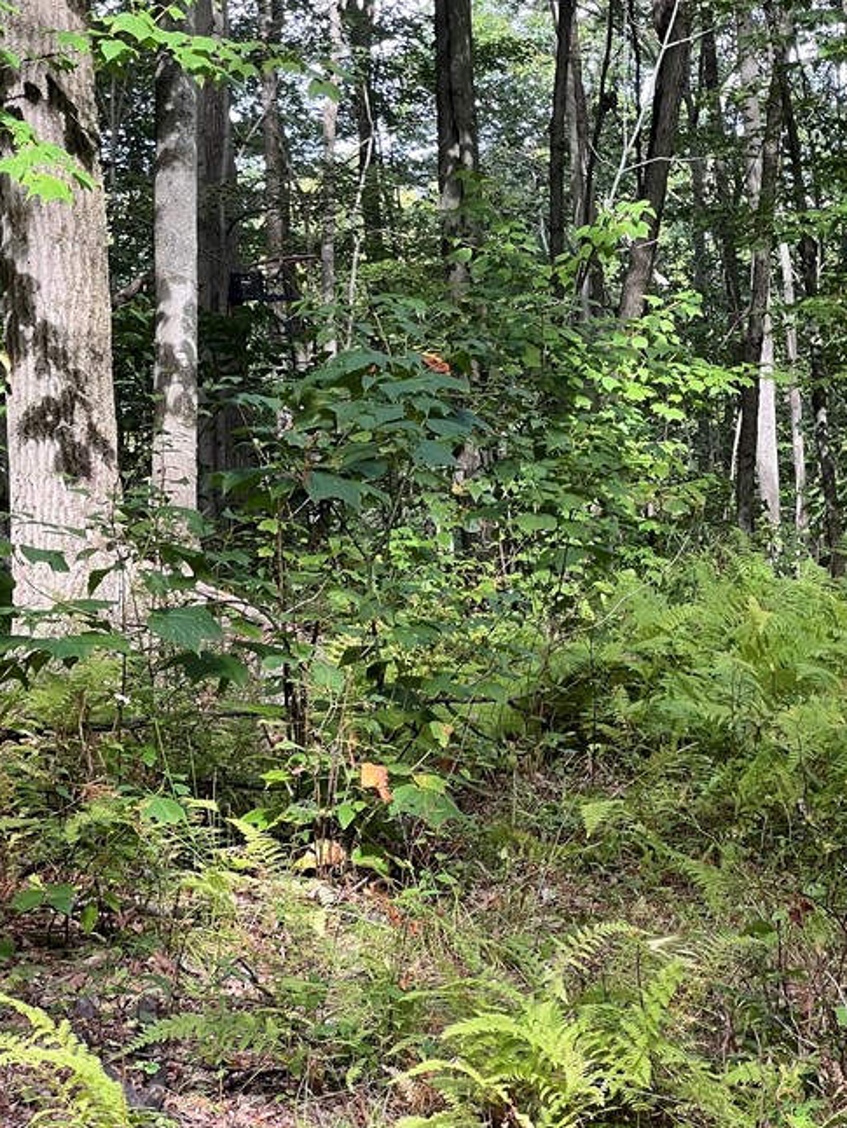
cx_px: 388
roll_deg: +4.7
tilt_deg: +1.5
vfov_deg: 16.1
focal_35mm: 122
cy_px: 278
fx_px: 3978
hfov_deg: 12.2
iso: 64
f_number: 2.8
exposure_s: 1/99
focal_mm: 9
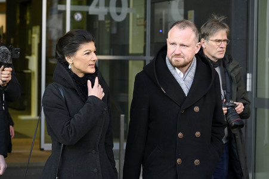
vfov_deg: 13.4
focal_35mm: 102
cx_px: 134
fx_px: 762
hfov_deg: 20.0
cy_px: 90
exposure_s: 1/320
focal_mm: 102
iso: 2000
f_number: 5
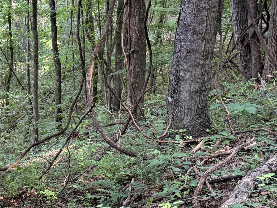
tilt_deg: -14.1
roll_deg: -0.5
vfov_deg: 21.3
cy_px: 95
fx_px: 552
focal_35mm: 69
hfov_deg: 26.0
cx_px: -27
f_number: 1.78
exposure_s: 1/60
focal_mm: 6.76
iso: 320
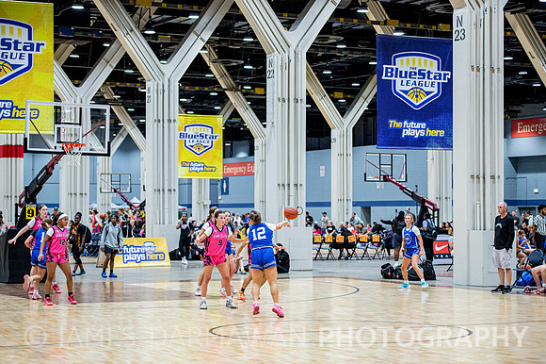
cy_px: 182
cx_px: 273
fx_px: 1304
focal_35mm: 86
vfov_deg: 15.9
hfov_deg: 23.7
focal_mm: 86
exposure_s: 1/400
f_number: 2.8
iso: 2000
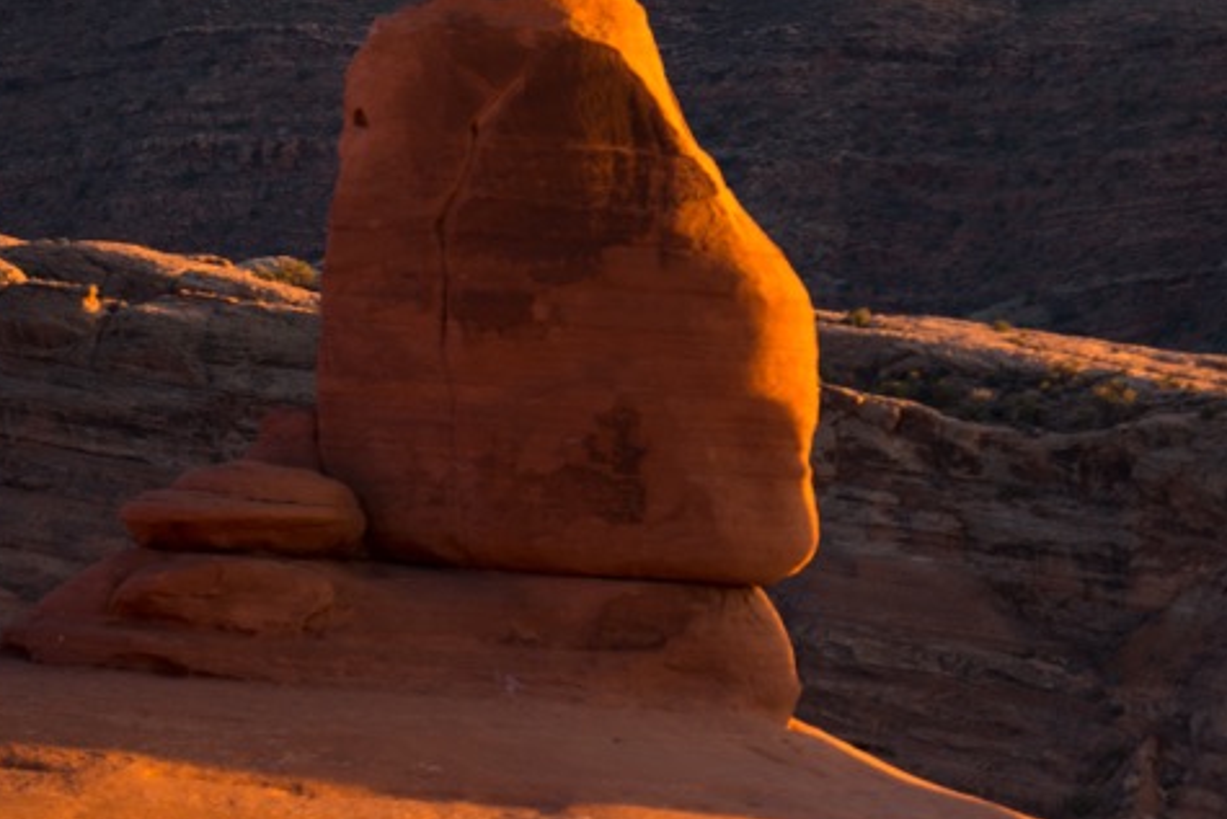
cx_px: 1945
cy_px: -34
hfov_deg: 9.5
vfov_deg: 6.6
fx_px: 7125
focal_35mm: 209
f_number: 4.5
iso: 100
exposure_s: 1/80
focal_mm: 62
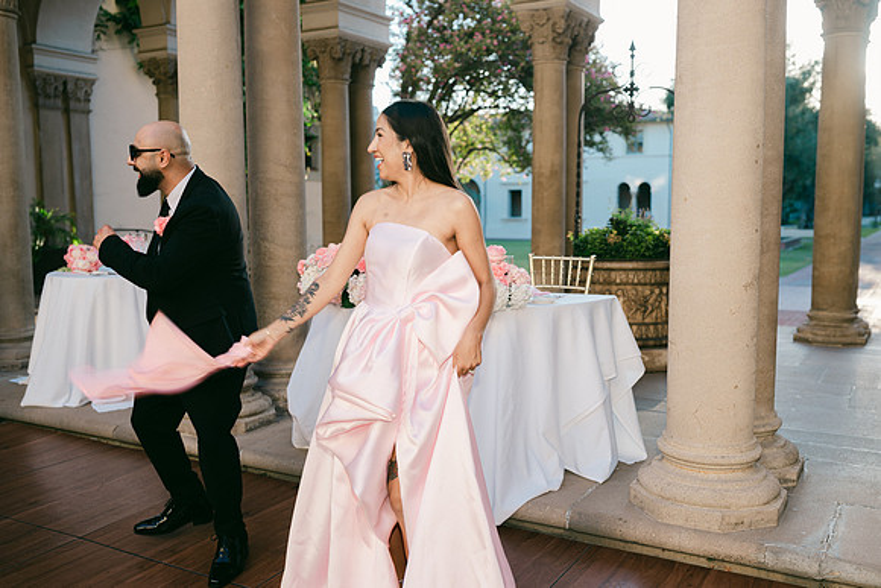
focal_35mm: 35
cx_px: 444
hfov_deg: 53.8
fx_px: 869
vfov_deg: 37.4
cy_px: 294
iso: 64
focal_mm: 35
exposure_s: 1/125
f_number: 2.8
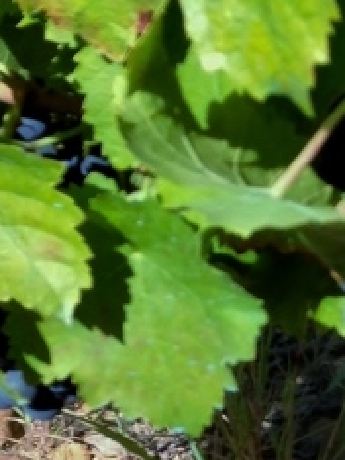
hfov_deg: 15.7
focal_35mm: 90
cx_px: 432
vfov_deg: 21.8
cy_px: 245
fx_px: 1197
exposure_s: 1/935
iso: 50
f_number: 2.4
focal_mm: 4.13
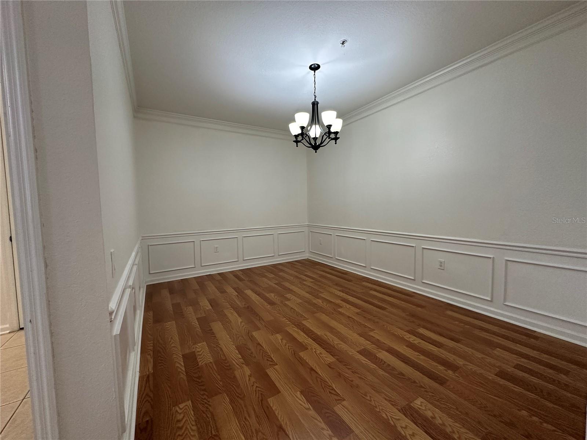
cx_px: 294
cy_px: 220
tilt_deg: -3.1
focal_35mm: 14
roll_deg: +1.4
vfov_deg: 85.7
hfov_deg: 102.1
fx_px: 237
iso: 320
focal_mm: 2.22
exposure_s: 1/120
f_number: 2.2
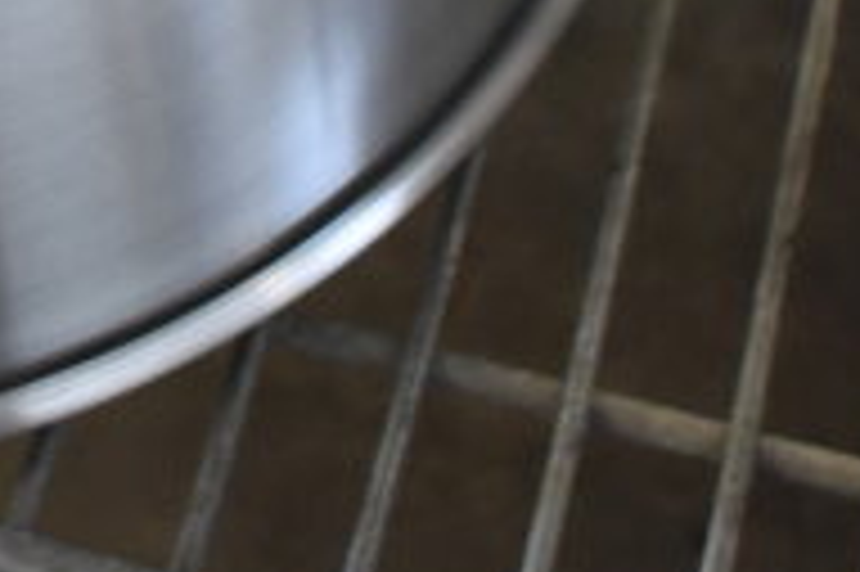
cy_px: -1155
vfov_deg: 7.3
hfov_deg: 12.1
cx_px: -230
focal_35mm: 165
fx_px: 3948
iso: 1250
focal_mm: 23
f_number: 3.8
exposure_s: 1/40
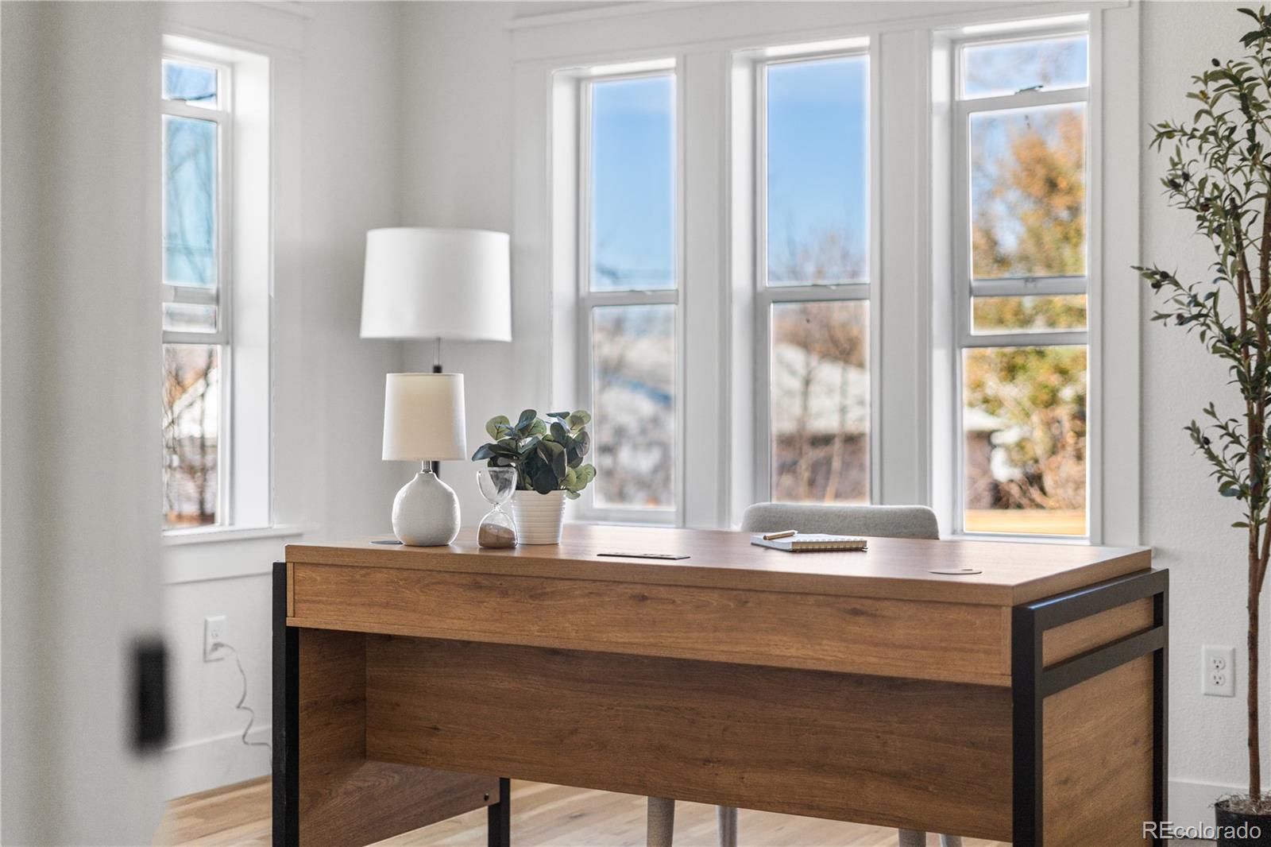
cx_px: 636
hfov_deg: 39.6
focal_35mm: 50
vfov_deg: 27.0
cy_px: 424
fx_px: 1765
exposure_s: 1/1000
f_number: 1.8
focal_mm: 50
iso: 400
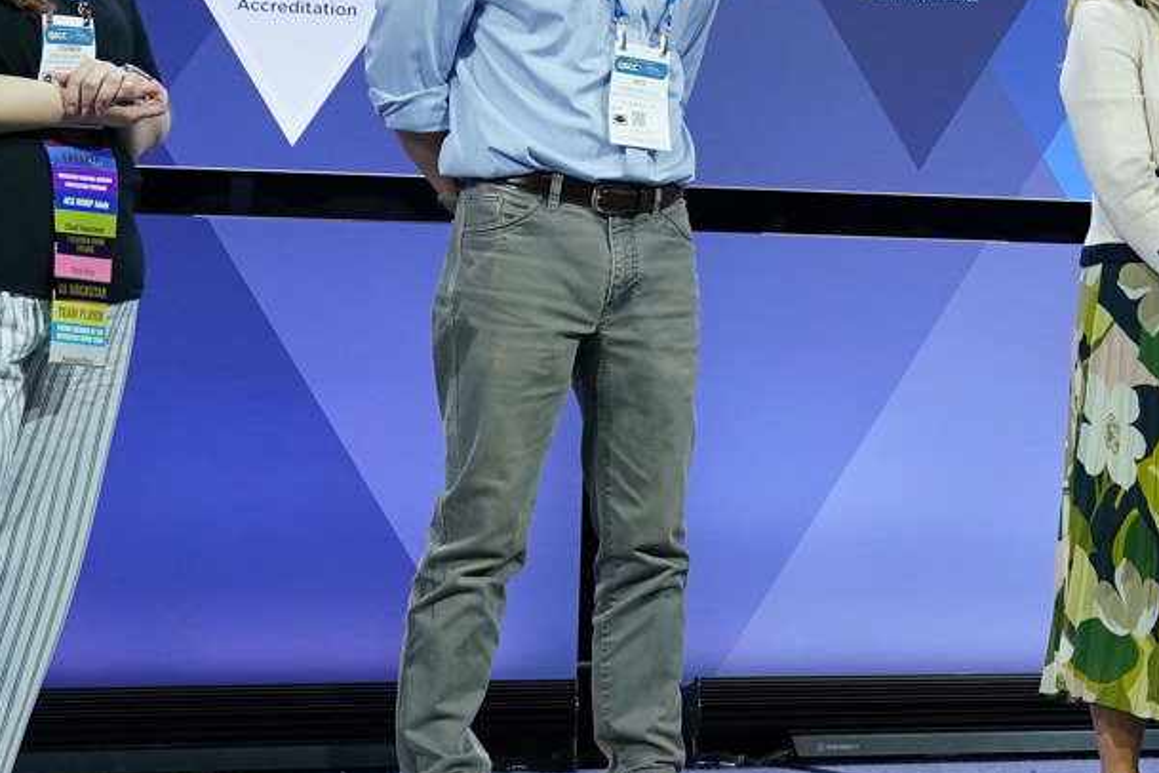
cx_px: 1207
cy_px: -112
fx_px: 3960
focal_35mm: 123
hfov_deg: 16.3
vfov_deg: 11.0
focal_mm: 39
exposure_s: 1/200
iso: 1600
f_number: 4
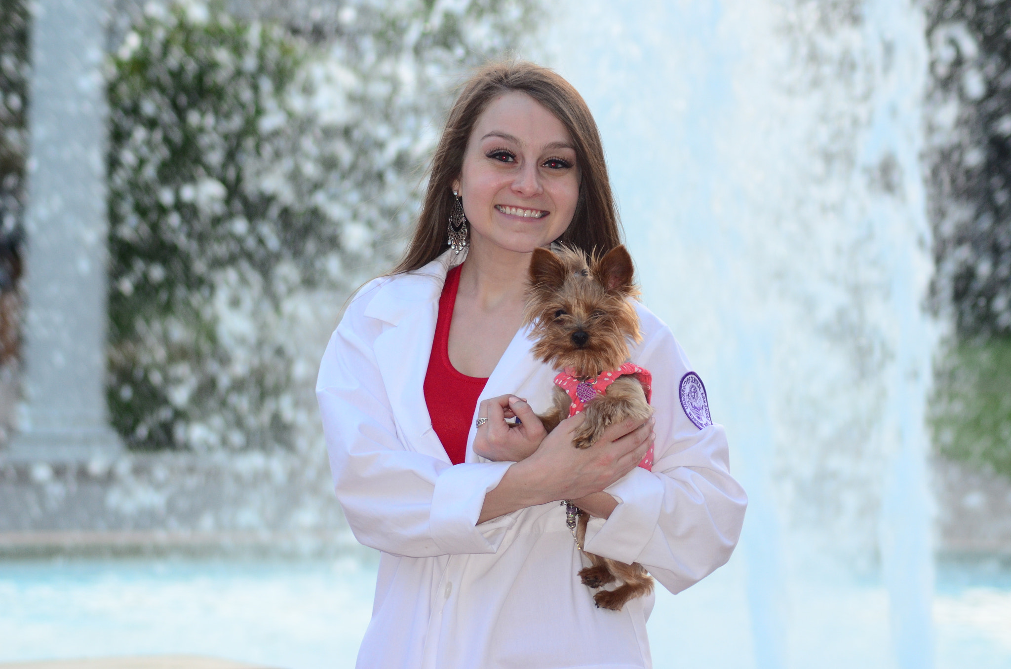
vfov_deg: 7.5
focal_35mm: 183
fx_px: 5128
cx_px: 506
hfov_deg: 11.3
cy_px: 334
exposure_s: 1/200
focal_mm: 122
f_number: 5.6
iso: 800
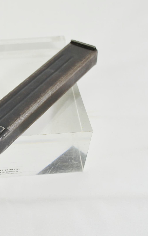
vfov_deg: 25.6
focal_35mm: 81
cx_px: 13
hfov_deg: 15.9
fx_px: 521
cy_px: 118
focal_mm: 35
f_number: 5.6
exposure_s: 1/125
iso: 200
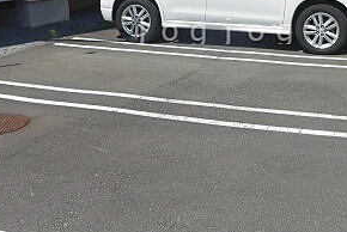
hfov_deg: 36.0
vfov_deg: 24.1
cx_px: 217
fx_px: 531
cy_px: 30
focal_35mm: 55
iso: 100
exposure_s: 1/250
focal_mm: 4.3
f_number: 7.8
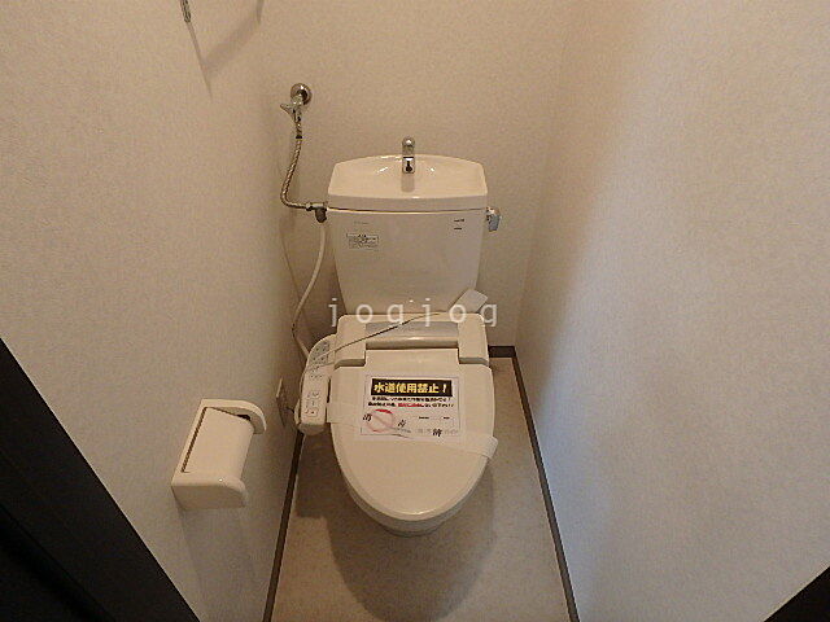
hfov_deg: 79.0
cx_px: 415
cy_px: 311
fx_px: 504
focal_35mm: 21
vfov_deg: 63.4
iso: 250
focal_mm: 3.7
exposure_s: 1/30
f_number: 3.5
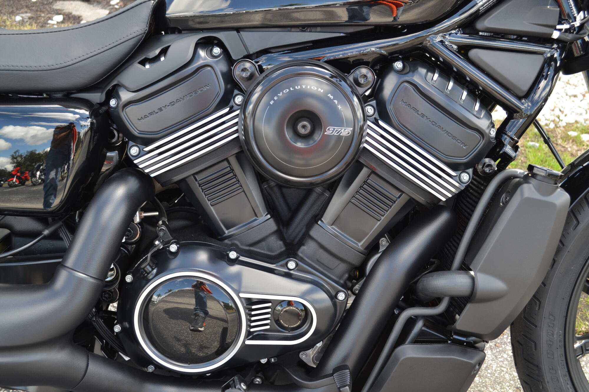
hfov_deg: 49.6
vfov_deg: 34.2
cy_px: 196
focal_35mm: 39
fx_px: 638
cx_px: 294
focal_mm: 26
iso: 320
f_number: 5.6
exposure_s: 1/125
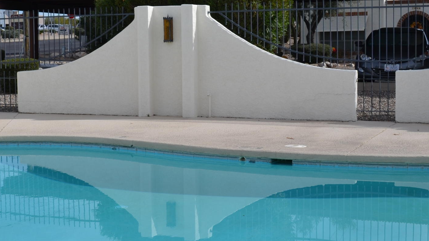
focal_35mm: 67
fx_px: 762
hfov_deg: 31.4
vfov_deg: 18.0
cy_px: 103
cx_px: 177
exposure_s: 1/320
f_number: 9
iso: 100
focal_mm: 20
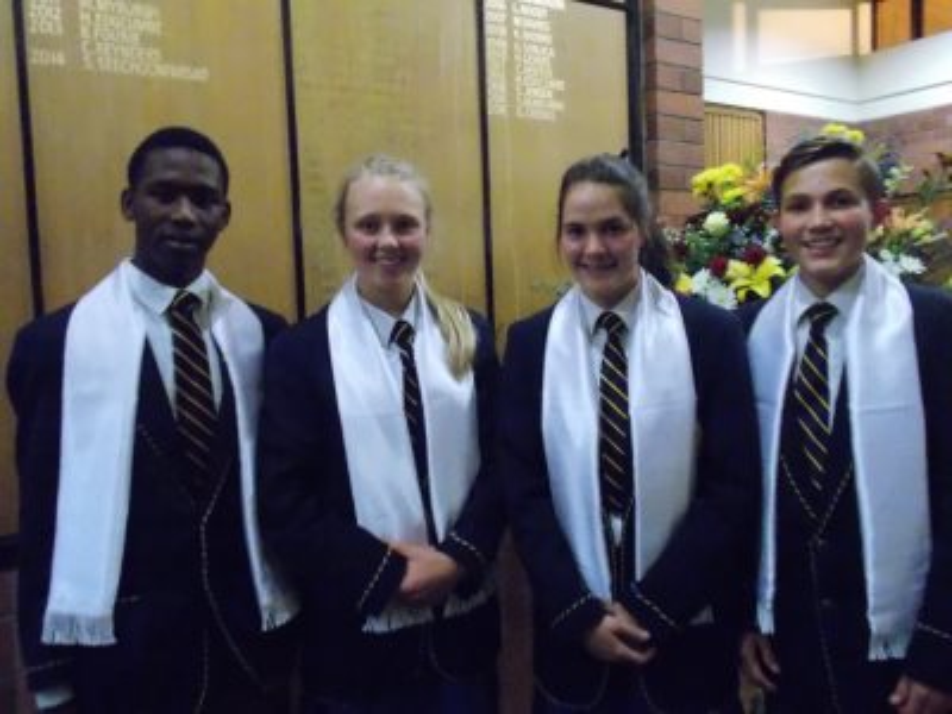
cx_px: 476
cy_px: 357
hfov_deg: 60.0
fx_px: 825
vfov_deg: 46.8
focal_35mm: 30
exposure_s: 1/20
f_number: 3.3
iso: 1600
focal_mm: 5.3
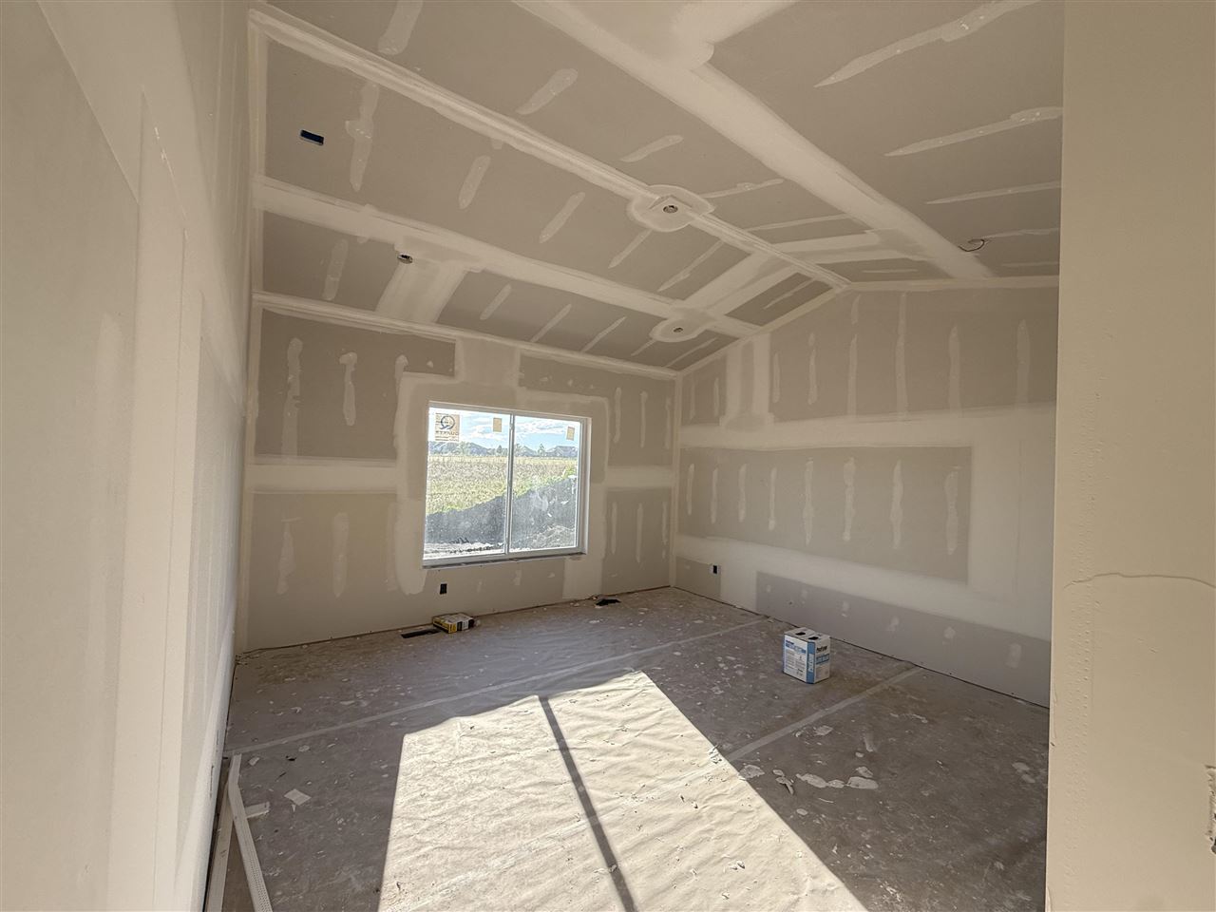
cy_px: 456
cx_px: 608
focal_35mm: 14
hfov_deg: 102.1
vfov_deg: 85.7
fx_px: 492
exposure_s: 1/430
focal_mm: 2.22
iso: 64
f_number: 2.2
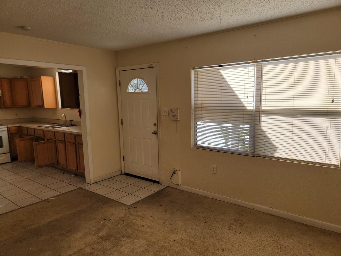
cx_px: 170
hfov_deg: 71.6
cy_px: 128
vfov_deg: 56.8
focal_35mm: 24
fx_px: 236
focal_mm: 6.7
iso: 20
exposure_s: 1/120
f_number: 1.8
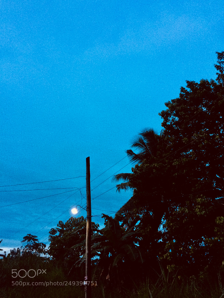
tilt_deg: +24.8
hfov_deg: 48.2
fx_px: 250
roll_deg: +0.2
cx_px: 112
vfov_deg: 61.7
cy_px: 149
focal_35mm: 29
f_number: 2.2
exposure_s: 1/30
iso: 200
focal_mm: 4.15
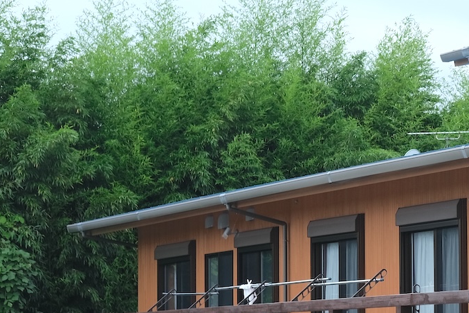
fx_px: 2084
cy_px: 239
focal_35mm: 160
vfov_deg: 8.6
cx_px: 633
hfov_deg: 12.4
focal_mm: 35
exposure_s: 1/420
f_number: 5
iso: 320
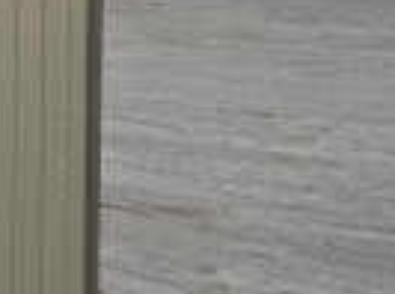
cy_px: 9
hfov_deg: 13.8
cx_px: -496
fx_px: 1263
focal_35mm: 111
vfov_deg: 13.1
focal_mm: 6.5
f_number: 1.4
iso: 100
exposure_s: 1/180
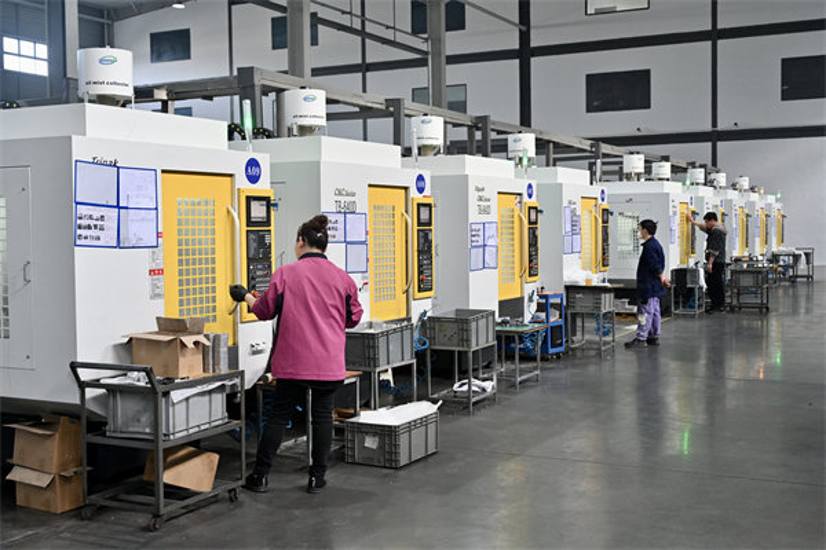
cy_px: 275
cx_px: 413
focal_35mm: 43
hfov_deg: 45.4
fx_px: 987
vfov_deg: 31.2
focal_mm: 43
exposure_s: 1/160
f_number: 4
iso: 1000
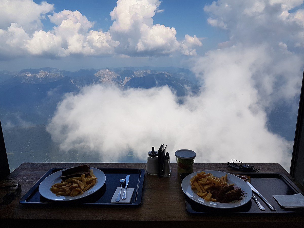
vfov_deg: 53.1
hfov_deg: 67.3
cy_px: 114
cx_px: 152
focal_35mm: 26
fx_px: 228
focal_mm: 4.2
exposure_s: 1/2192
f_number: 1.7
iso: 40
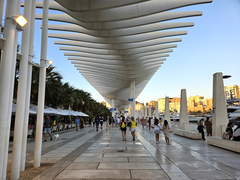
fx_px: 159
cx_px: 120
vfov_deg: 58.9
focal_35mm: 23
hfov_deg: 73.9
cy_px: 90
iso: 25
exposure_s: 1/244
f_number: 1.8
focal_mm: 5.4
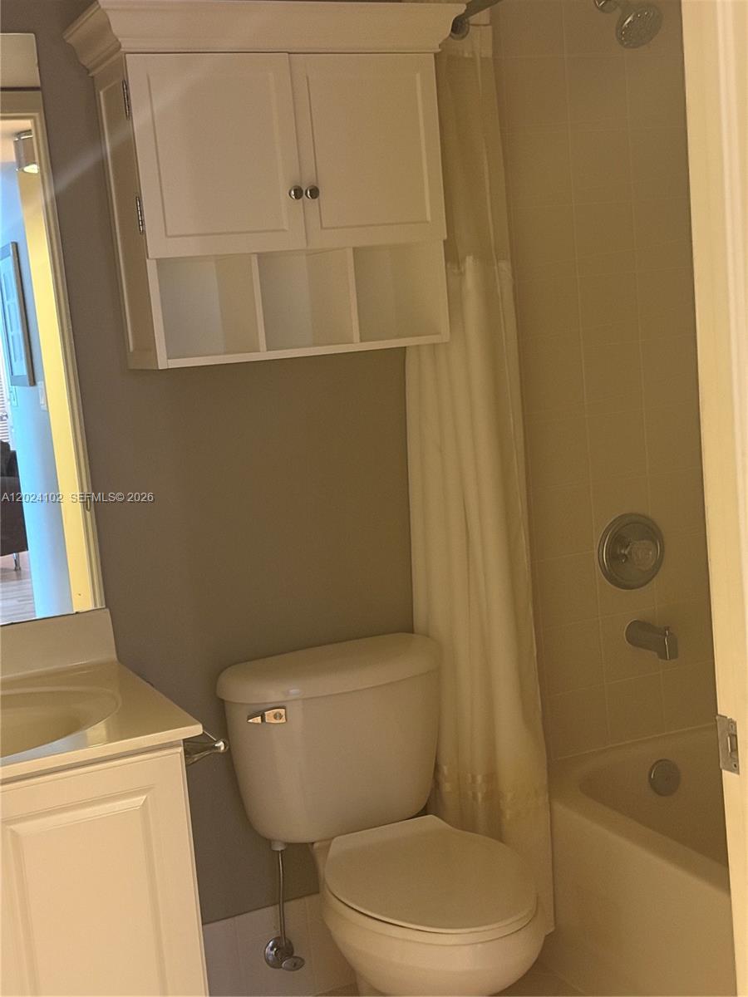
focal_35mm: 48
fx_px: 1383
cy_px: 498
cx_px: 374
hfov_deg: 30.3
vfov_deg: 39.7
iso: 640
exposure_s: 1/24
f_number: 1.78
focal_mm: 6.76
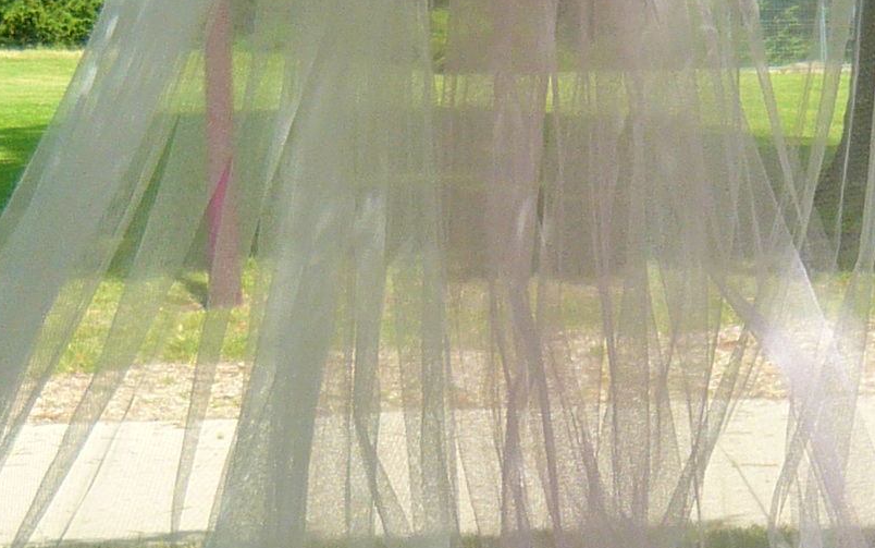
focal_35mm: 142
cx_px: 764
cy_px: 512
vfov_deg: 9.2
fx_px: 3387
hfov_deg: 14.6
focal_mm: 5.5
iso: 100
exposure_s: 1/500
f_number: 2.8
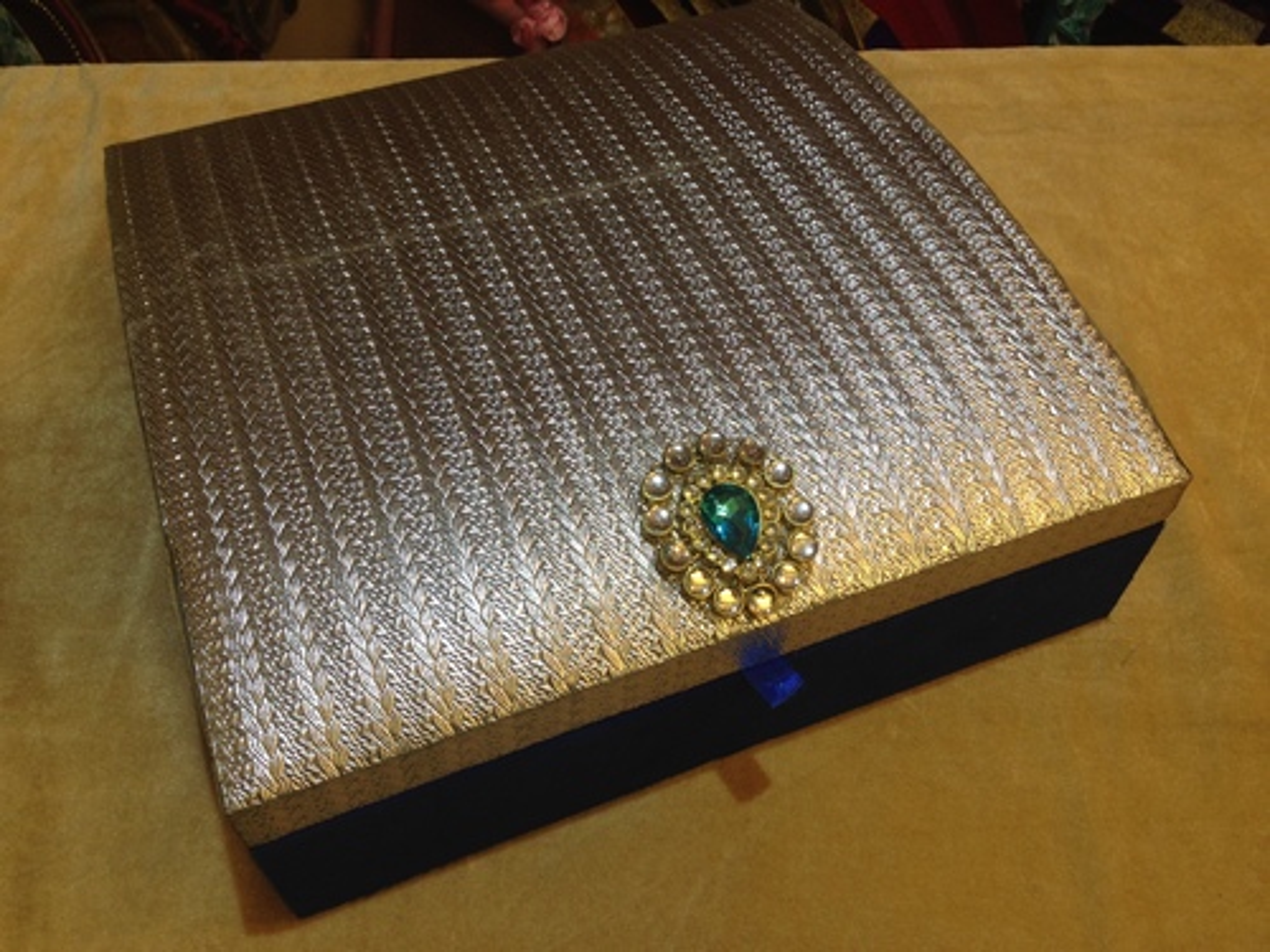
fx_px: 1211
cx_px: 635
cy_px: 476
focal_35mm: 33
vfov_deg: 42.9
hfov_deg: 55.4
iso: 50
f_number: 2.4
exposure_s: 1/30
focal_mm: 4.12
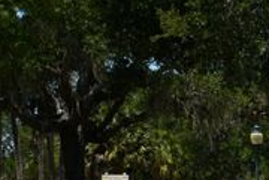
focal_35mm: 185
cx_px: 448
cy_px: 258
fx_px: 1382
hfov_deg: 10.6
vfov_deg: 7.3
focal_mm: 26
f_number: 9
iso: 100
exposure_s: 1/320
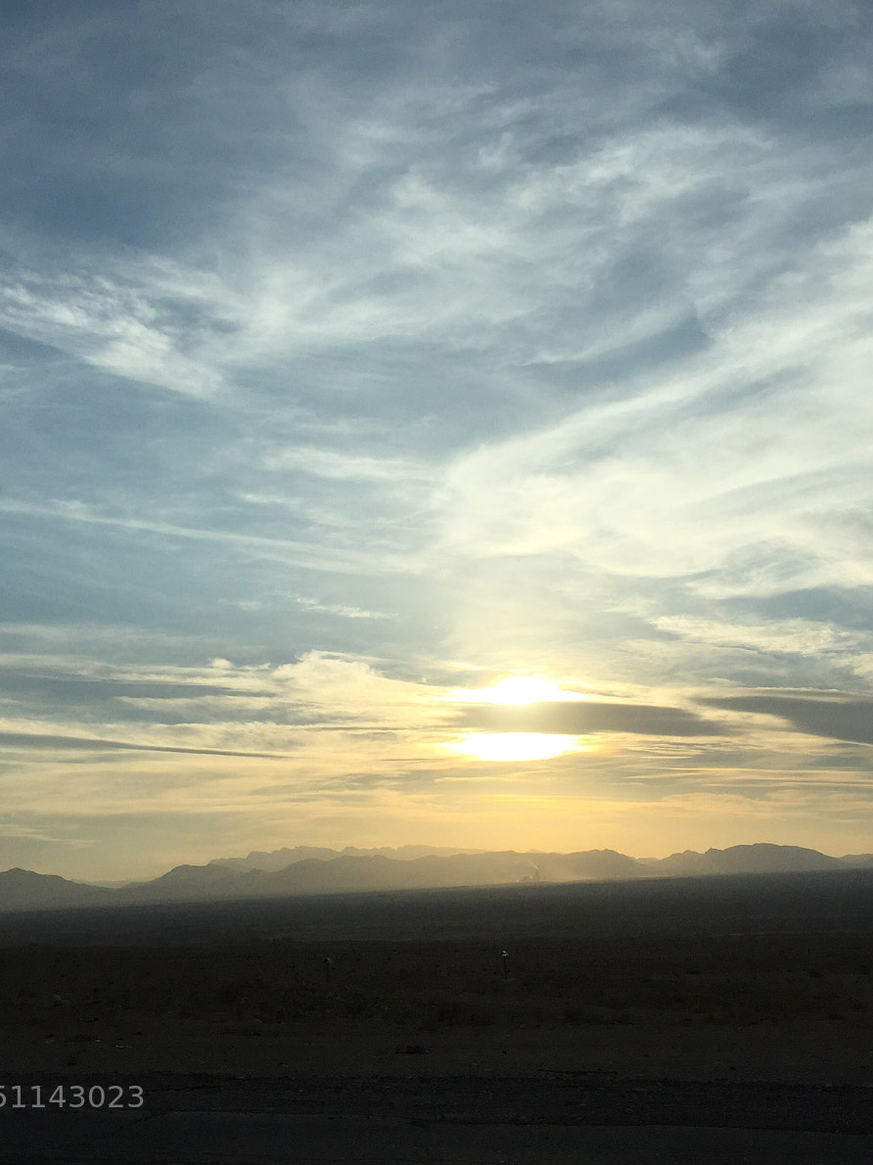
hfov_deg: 36.8
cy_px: 586
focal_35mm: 39
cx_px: 415
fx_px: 1312
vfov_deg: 47.9
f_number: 2.2
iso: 32
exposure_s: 1/3968
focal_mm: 4.15
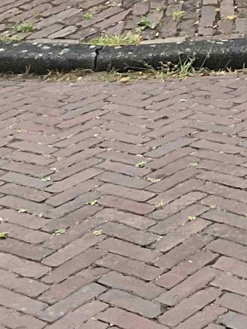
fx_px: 1589
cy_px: -468
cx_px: 518
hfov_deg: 8.4
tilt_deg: +2.1
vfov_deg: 10.2
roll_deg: +1.0
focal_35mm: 167
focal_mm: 3
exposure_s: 1/1311
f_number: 1.8
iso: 16
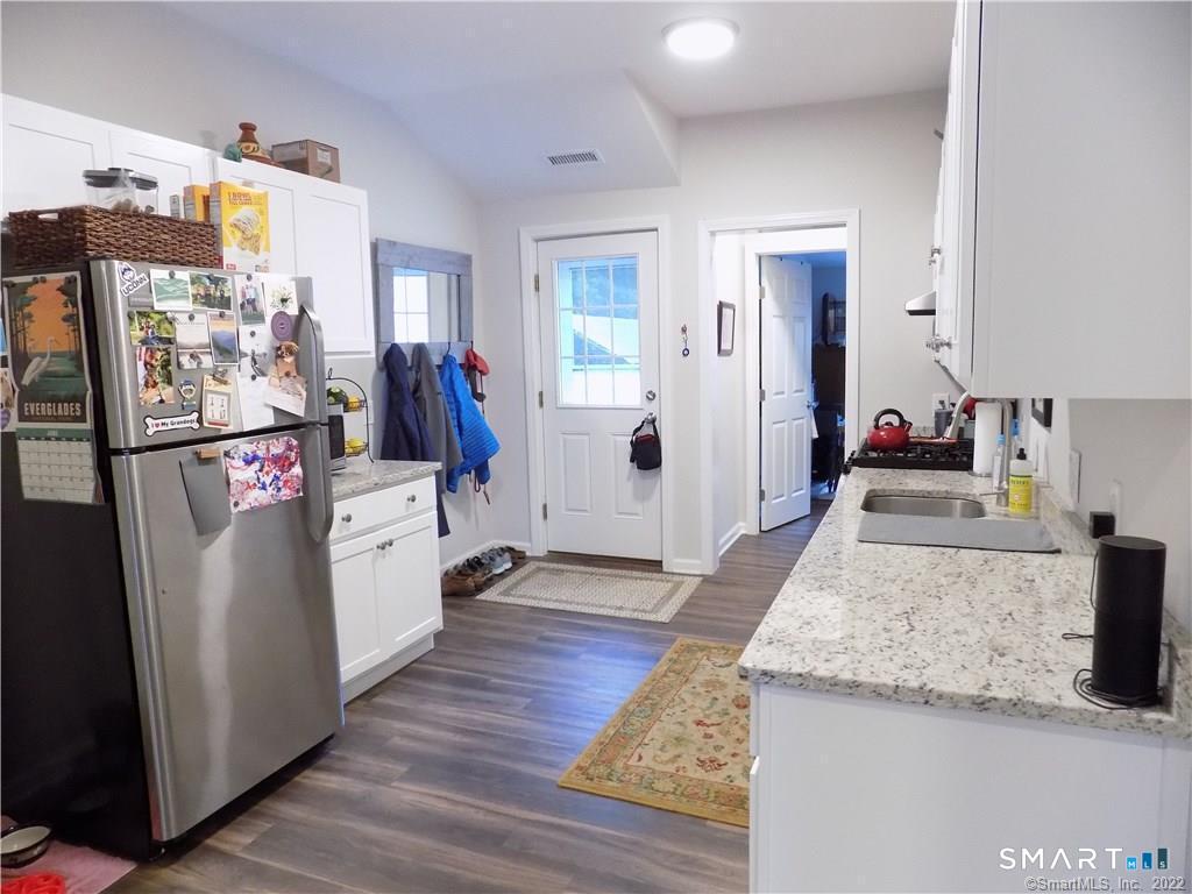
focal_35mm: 23
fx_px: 792
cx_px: 596
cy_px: 447
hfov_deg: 73.9
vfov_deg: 58.9
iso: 400
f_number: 3.1
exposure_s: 1/15
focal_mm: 4
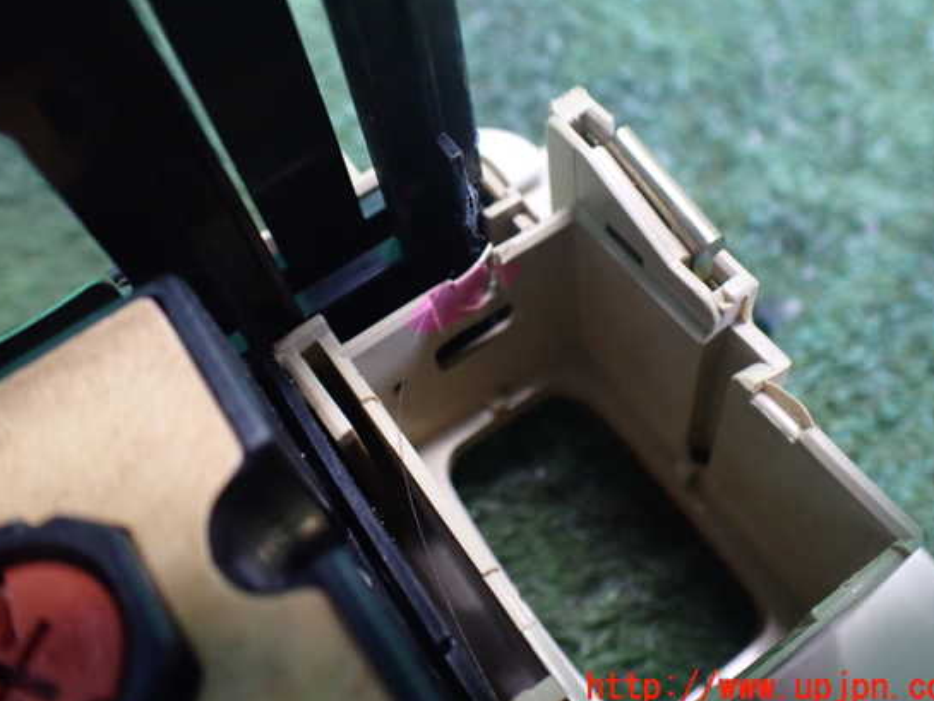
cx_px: 459
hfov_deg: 55.3
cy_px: 324
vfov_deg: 42.9
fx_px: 891
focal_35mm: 33
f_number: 2.3
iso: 800
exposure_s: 1/40
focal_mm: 5.4
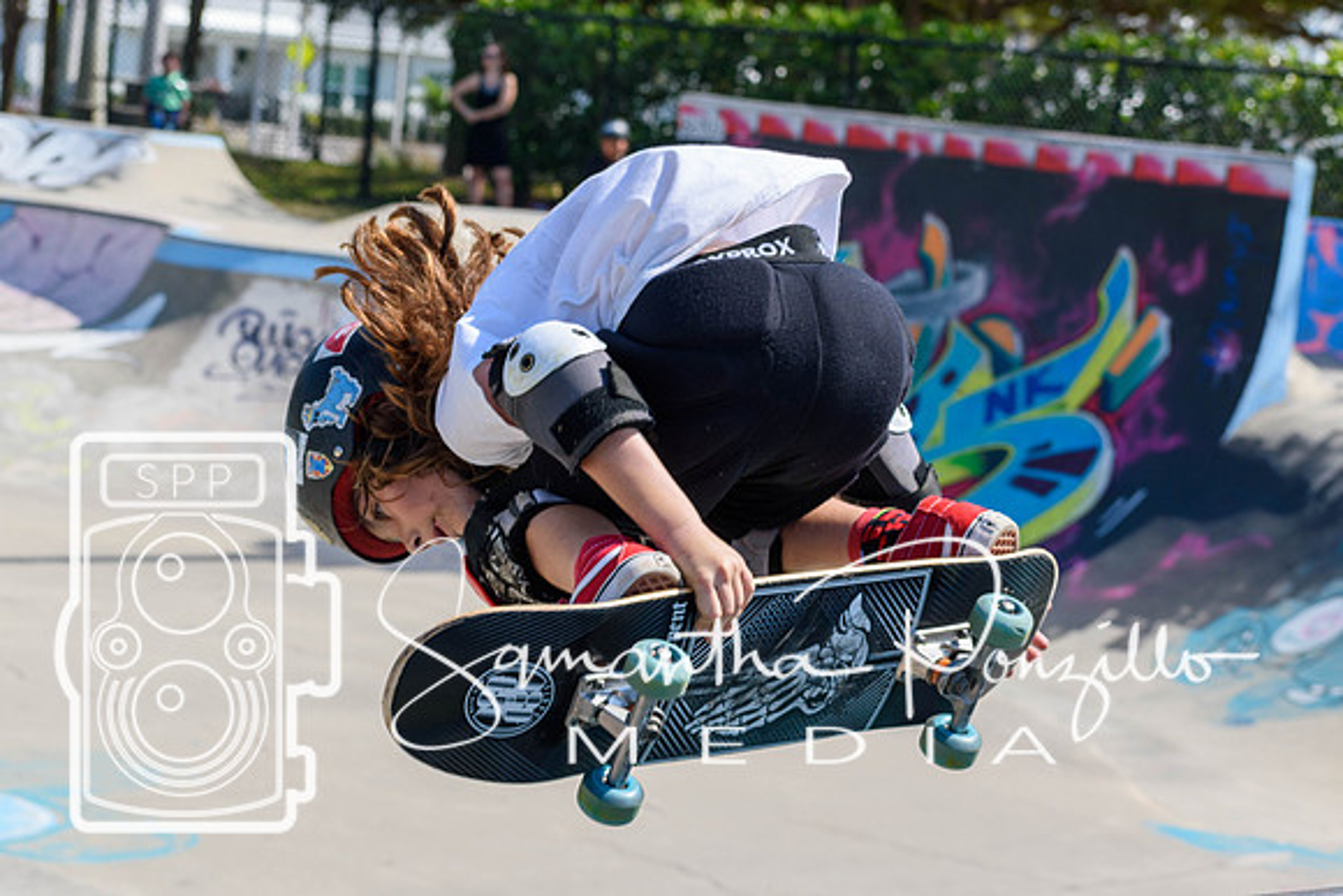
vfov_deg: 13.0
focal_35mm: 105
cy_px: 448
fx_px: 3918
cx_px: 672
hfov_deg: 19.5
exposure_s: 1/800
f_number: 7.1
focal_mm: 70
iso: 200
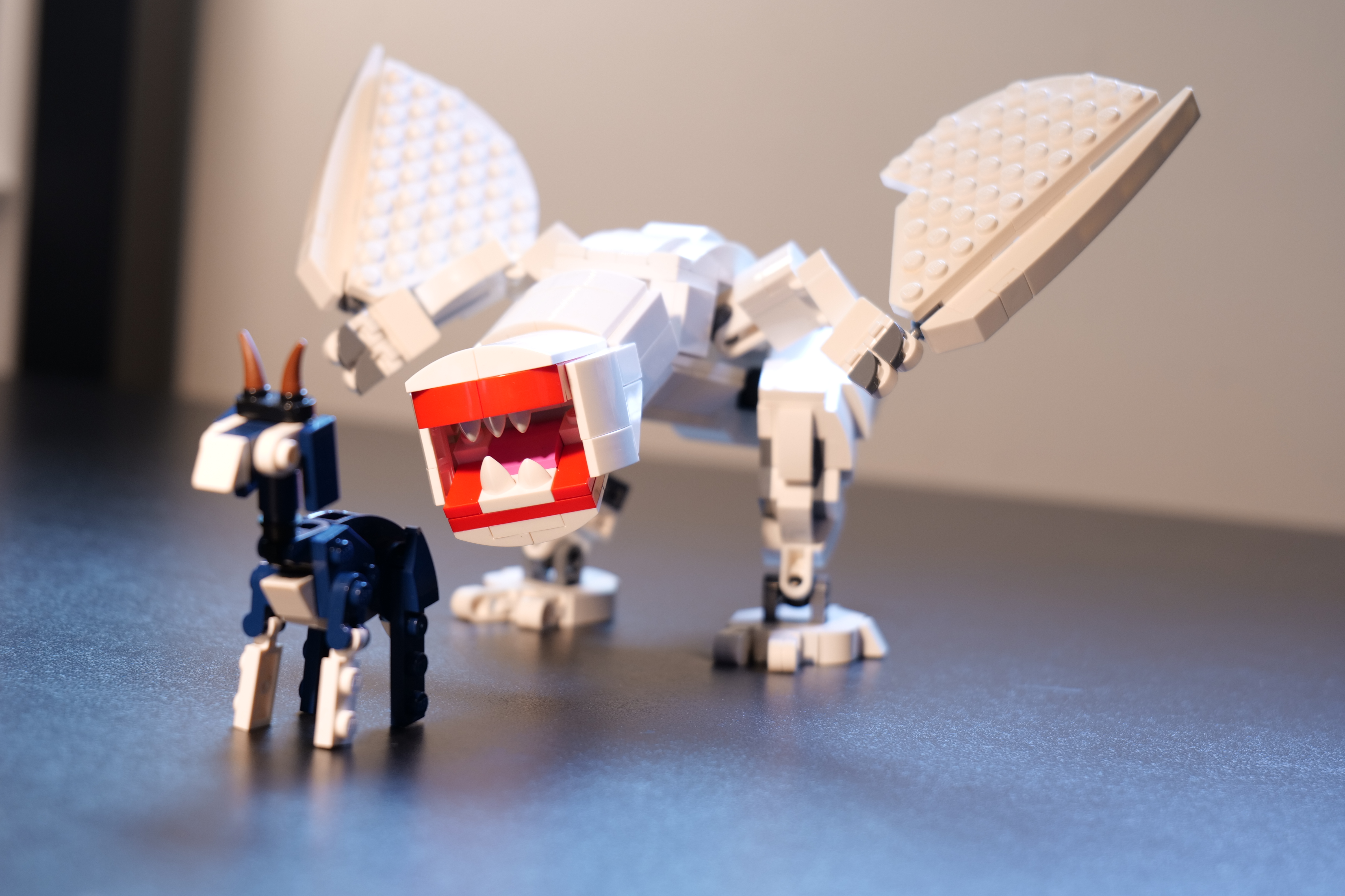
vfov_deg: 22.6
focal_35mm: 60
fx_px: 2241
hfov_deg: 33.4
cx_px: 672
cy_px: 448
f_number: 5.6
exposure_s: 1/25
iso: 400
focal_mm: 60
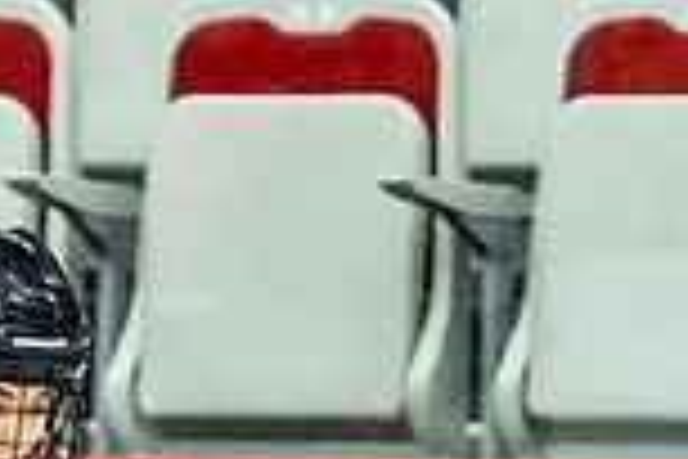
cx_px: -125
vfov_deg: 0.9
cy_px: 803
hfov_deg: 1.4
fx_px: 28817
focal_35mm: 1508
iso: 2500
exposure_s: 1/640
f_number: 2.8
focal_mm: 160
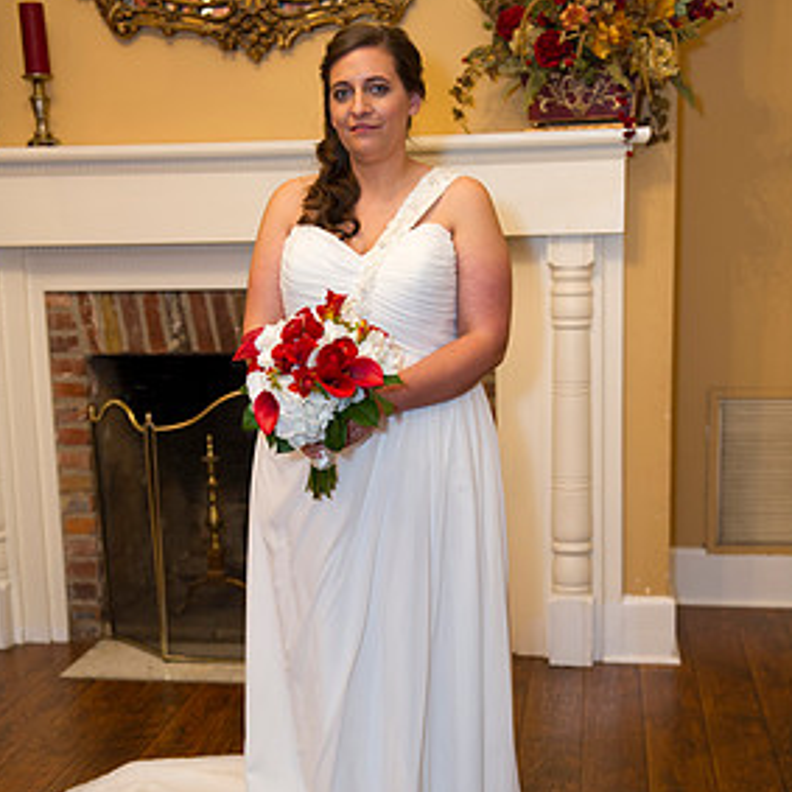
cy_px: 495
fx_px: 1398
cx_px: 379
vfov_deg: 31.5
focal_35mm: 54
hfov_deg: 31.6
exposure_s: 1/50
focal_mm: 40
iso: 800
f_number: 3.2
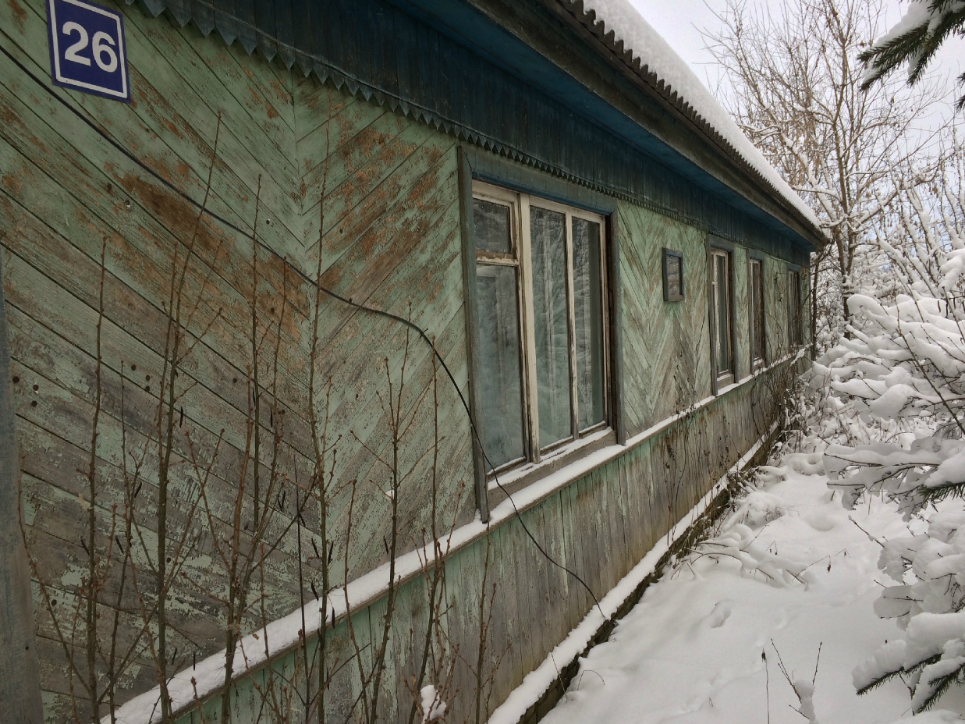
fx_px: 836
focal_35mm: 30
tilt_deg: -4.4
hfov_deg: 60.0
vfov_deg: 46.8
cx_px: 492
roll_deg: +2.6
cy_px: 365
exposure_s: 1/102
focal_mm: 4.15
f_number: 2.2
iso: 32
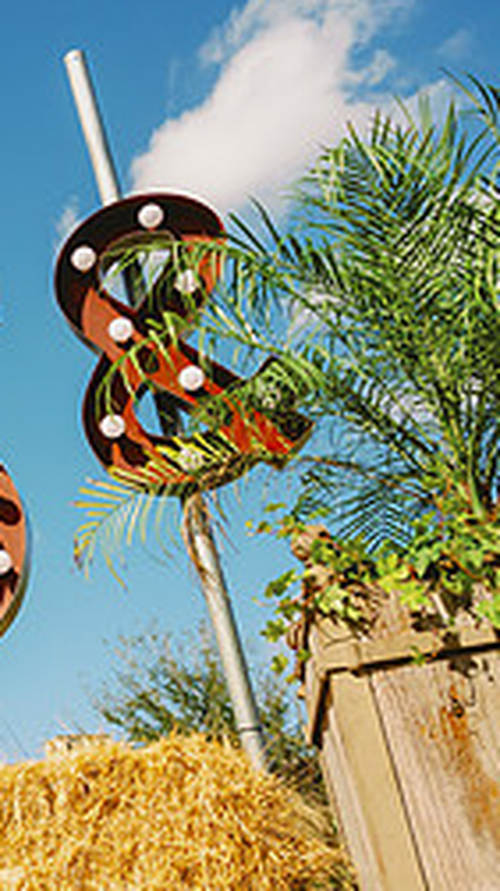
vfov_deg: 35.8
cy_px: 556
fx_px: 1368
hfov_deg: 17.0
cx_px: -401
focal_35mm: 58
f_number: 5.6
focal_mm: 24
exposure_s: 1/4000
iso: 800
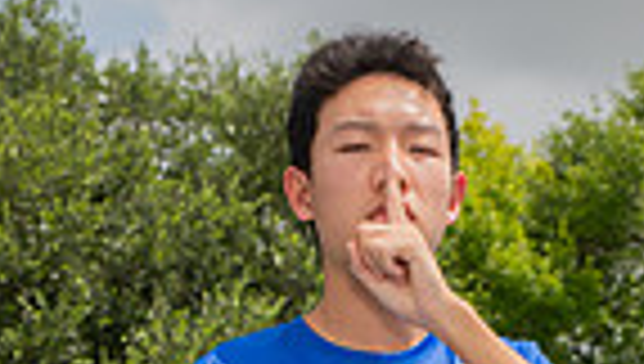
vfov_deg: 8.0
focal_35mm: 138
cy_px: 926
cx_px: 414
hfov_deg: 15.5
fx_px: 2361
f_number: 7.1
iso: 100
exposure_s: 1/320
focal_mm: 42
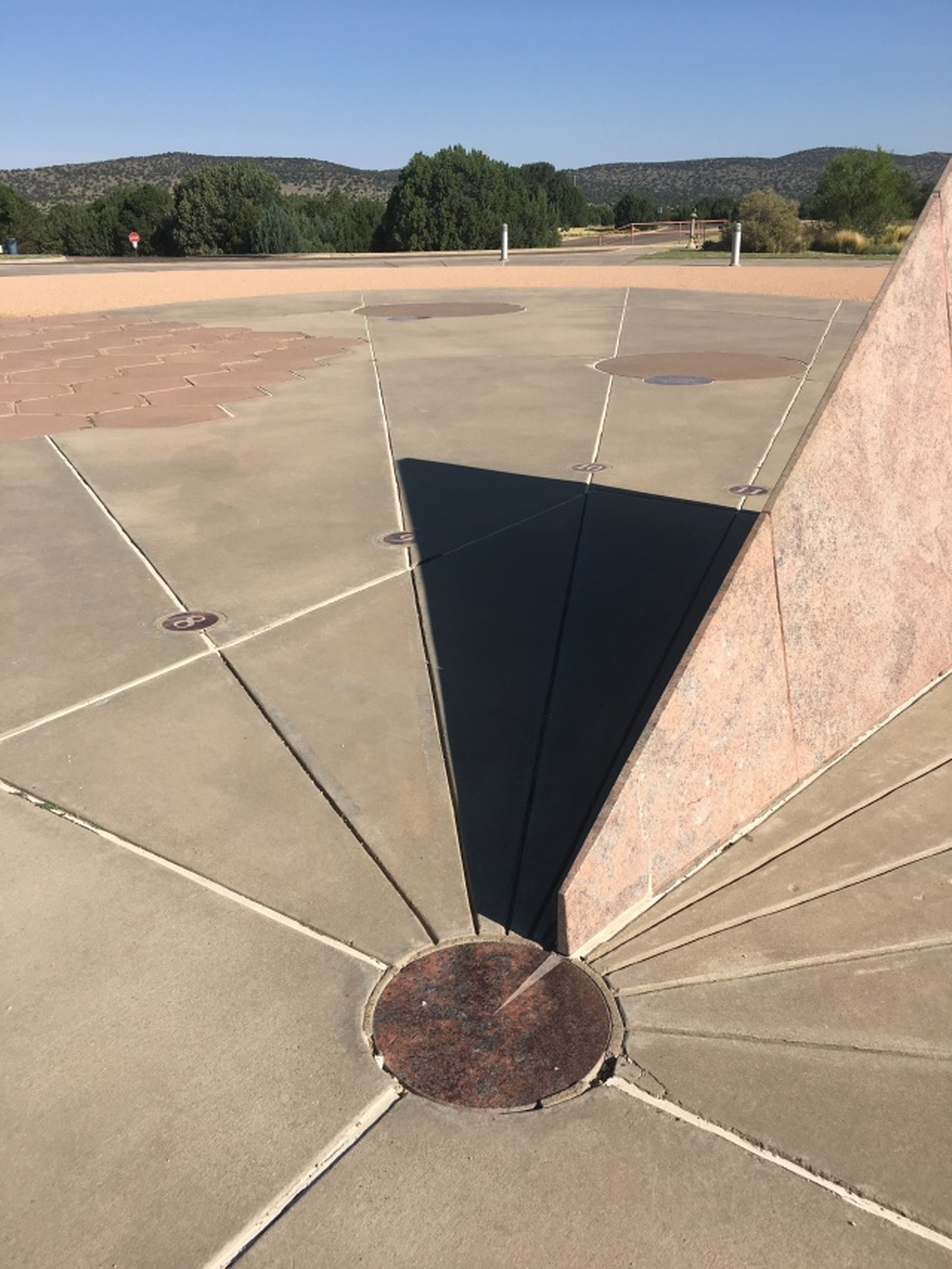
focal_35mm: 29
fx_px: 1063
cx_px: 476
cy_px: 634
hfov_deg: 48.2
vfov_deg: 61.7
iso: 25
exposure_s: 1/1876
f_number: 2.2
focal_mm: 4.15
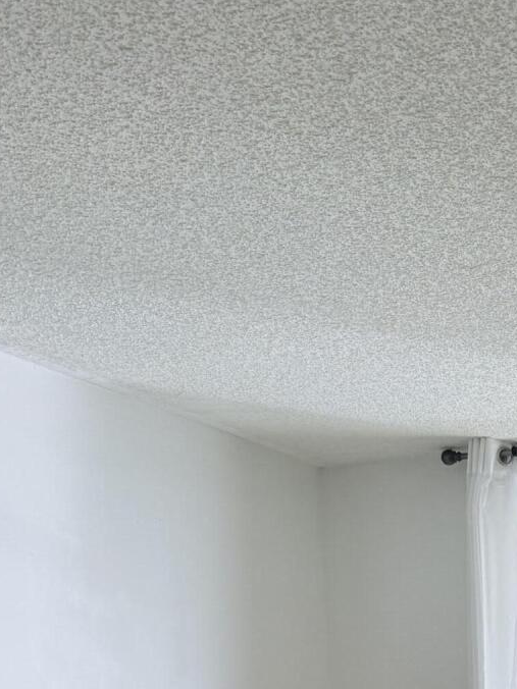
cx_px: 592
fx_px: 1414
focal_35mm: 71
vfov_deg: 23.1
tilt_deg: -6.9
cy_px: 983
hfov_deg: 19.7
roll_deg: -1.2
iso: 100
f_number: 1.78
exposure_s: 1/1493
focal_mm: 6.76
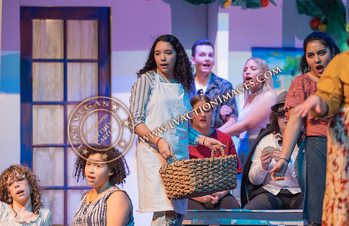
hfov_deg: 10.2
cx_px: 177
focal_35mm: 204
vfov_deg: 6.6
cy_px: 109
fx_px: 1960
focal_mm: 200
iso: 2200
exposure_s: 1/250
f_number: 2.8
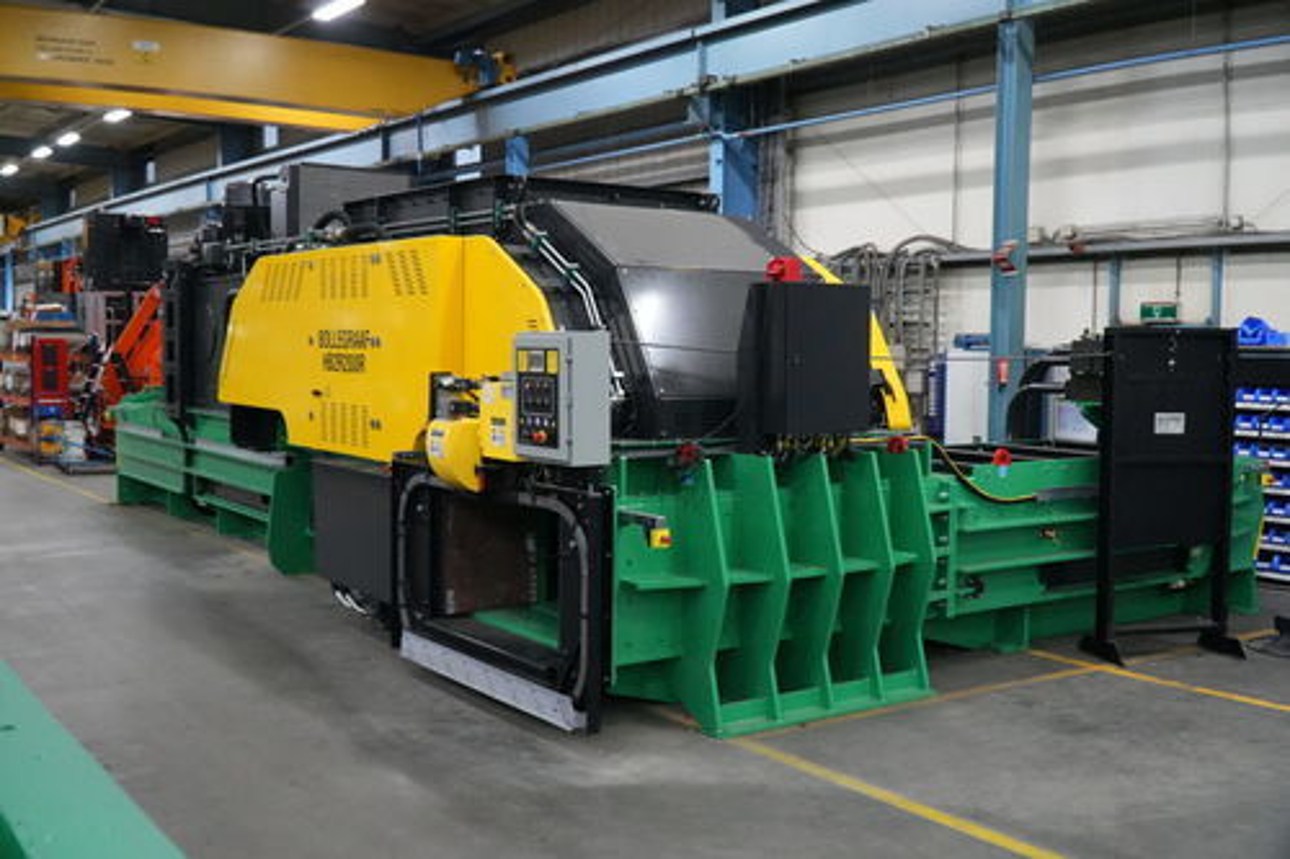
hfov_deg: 57.2
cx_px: 645
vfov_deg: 39.9
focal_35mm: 33
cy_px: 430
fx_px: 1182
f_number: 4
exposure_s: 1/250
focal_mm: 22
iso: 6400
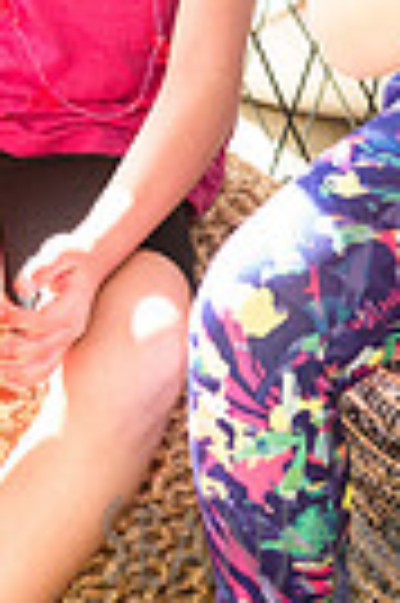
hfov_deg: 8.2
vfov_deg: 12.0
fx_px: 2757
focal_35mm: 165
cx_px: 436
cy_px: -218
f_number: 4
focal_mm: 38
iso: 1600
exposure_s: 1/640
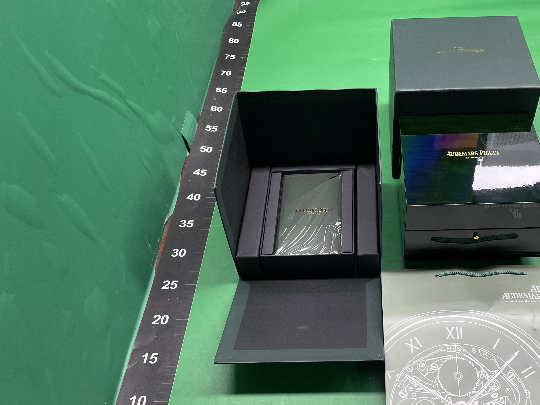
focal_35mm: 35
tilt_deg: -49.0
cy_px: 272
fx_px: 546
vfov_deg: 40.2
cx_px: 351
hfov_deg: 51.8
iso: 80
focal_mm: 4.2
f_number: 1.6
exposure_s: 1/100
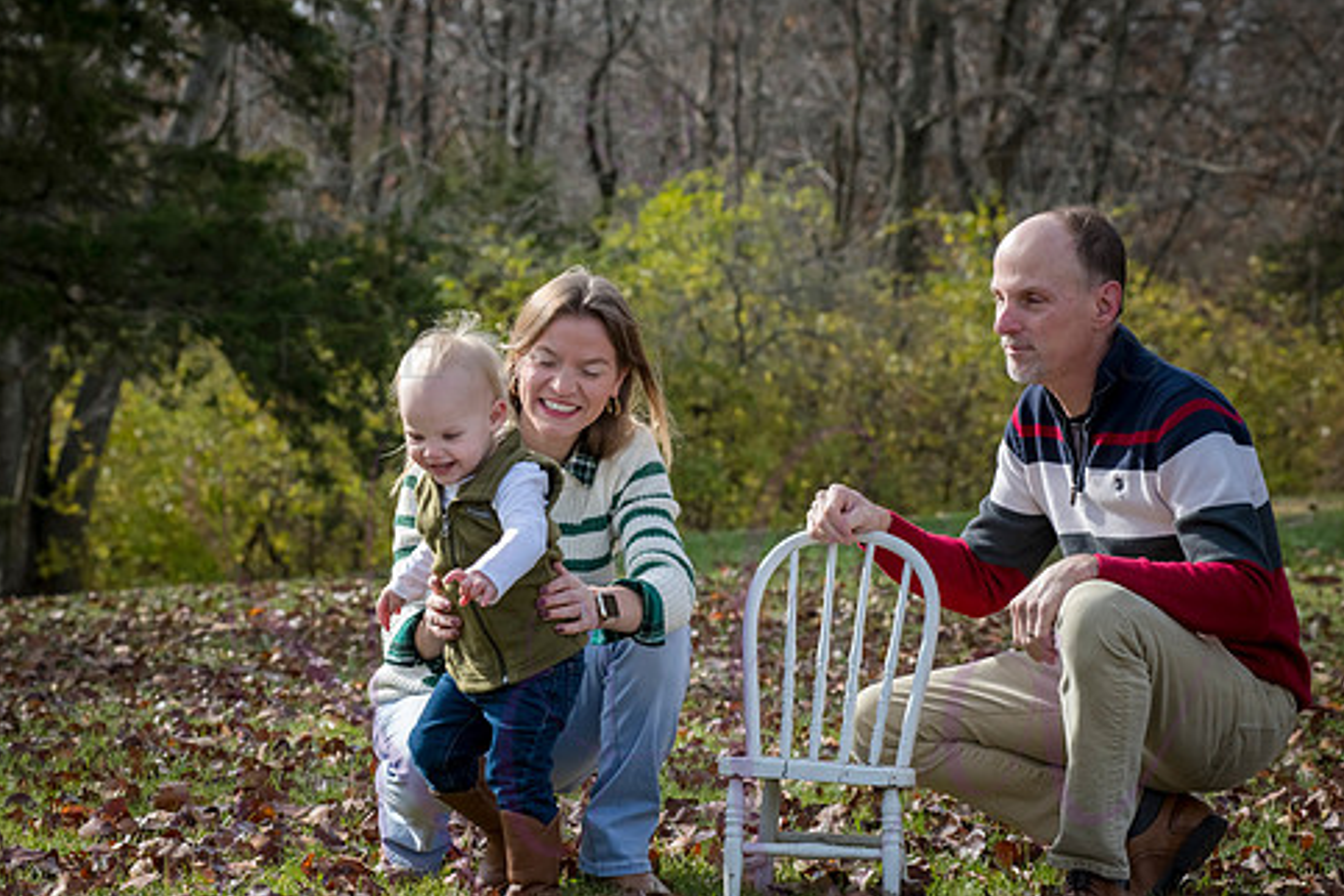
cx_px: 651
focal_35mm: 120
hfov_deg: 17.1
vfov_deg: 11.4
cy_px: 483
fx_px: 4480
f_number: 8
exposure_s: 1/500
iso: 400
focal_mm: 100
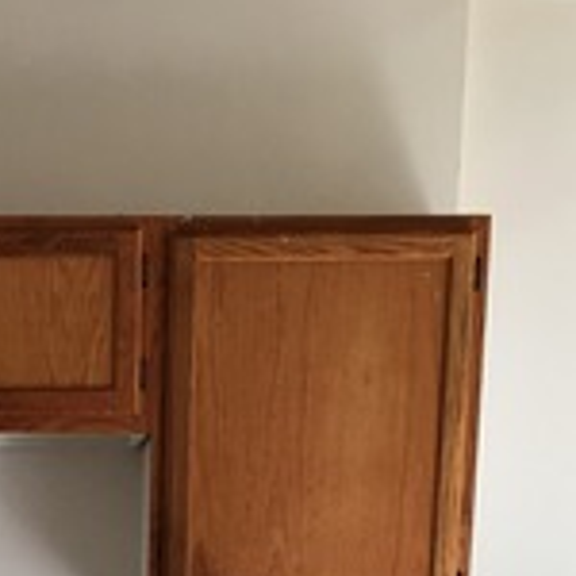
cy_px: 906
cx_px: -15
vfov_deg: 18.3
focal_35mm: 82
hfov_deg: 20.4
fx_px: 1544
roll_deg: -1.1
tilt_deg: -9.1
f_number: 2.2
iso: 25
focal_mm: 4.15
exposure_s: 1/30
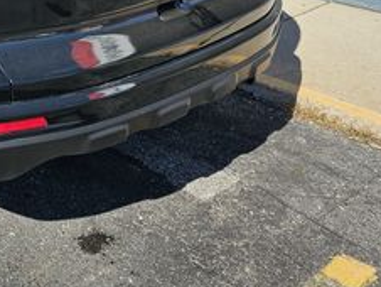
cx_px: -46
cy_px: -86
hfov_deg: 27.1
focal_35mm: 65
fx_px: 716
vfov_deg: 20.6
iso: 10
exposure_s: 1/818
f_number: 1.7
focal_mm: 6.3
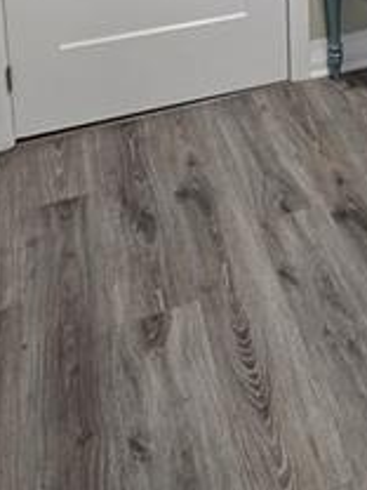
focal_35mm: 48
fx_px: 679
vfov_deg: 28.9
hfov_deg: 28.5
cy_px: -205
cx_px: 365
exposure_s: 1/60
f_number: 2.2
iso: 160
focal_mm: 2.2
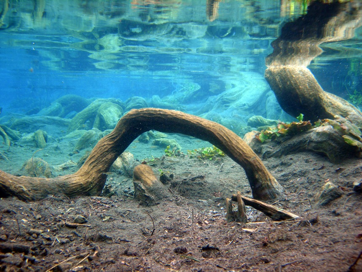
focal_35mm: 38
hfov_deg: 49.0
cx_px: 181
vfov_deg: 37.7
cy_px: 136
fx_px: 397
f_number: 2.8
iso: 50
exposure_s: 1/34.6
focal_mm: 7.8
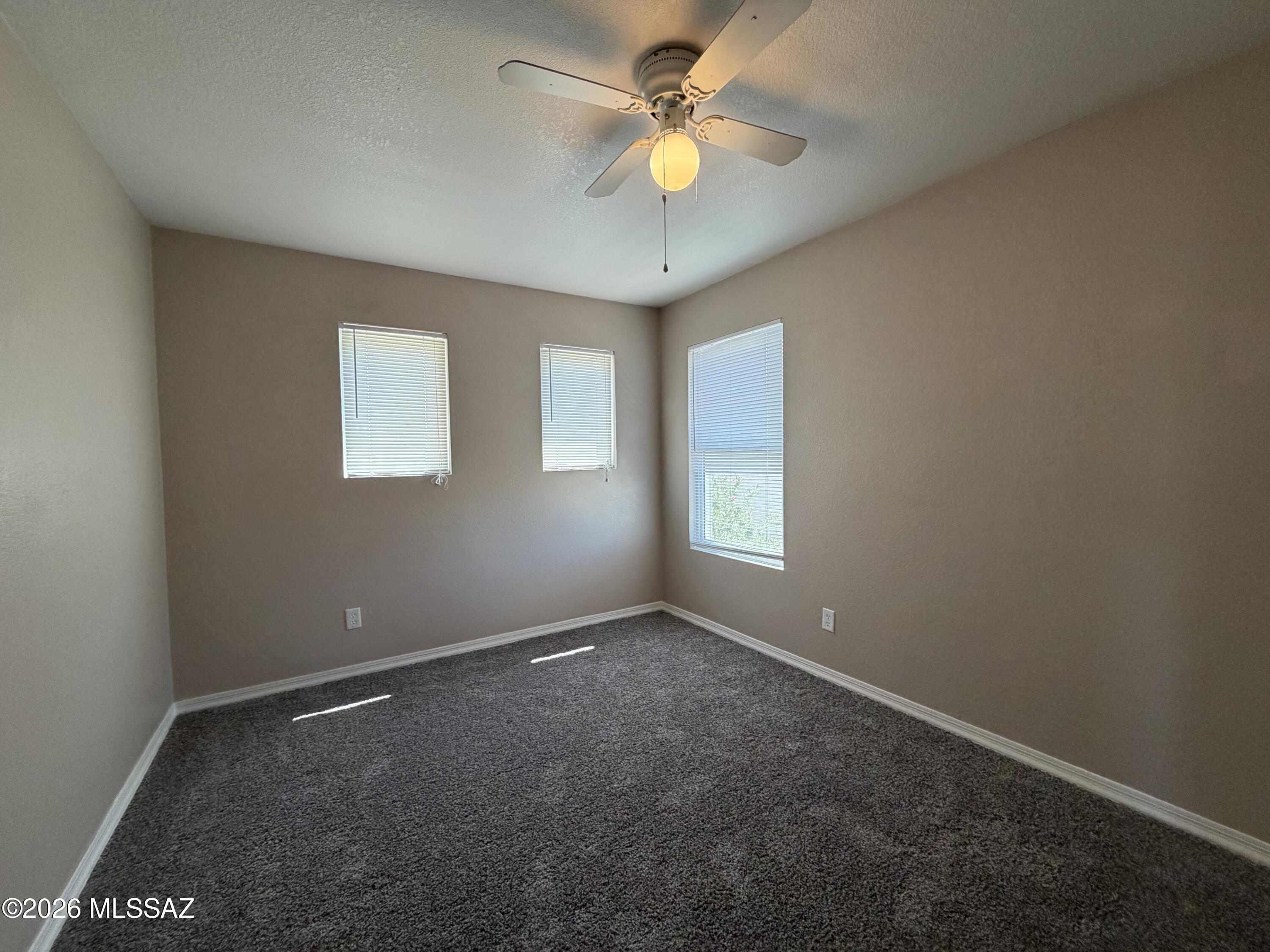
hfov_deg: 102.1
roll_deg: +1.7
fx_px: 514
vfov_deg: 85.7
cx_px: 635
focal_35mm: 14
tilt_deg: -3.3
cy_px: 476
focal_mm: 2.22
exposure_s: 1/120
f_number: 2.2
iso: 250
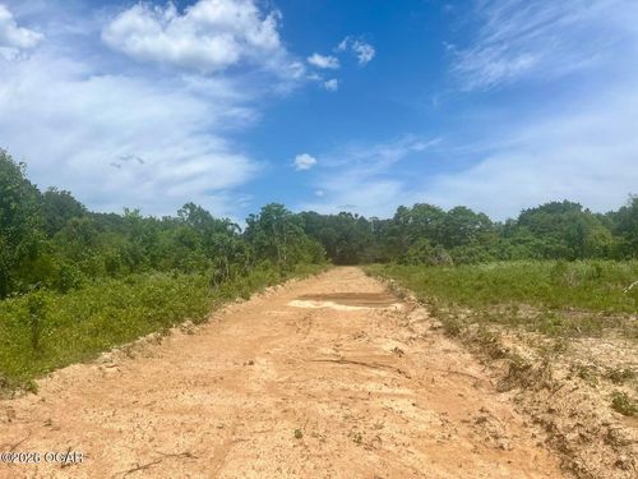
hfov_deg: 67.3
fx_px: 479
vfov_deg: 53.1
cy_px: 240
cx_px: 319
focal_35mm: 26
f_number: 1.5
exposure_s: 1/6993
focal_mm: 5.7
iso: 50
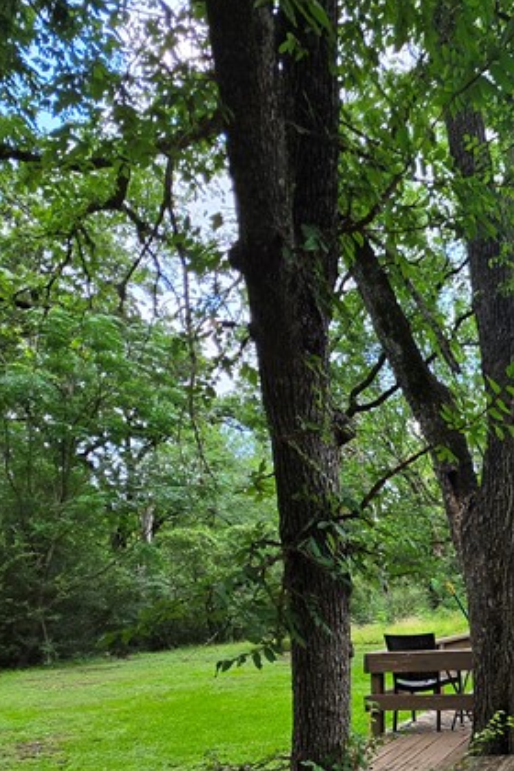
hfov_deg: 32.3
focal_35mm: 33
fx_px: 707
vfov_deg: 52.2
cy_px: 654
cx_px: 631
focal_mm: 2.2
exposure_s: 1/291
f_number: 1.9
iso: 32
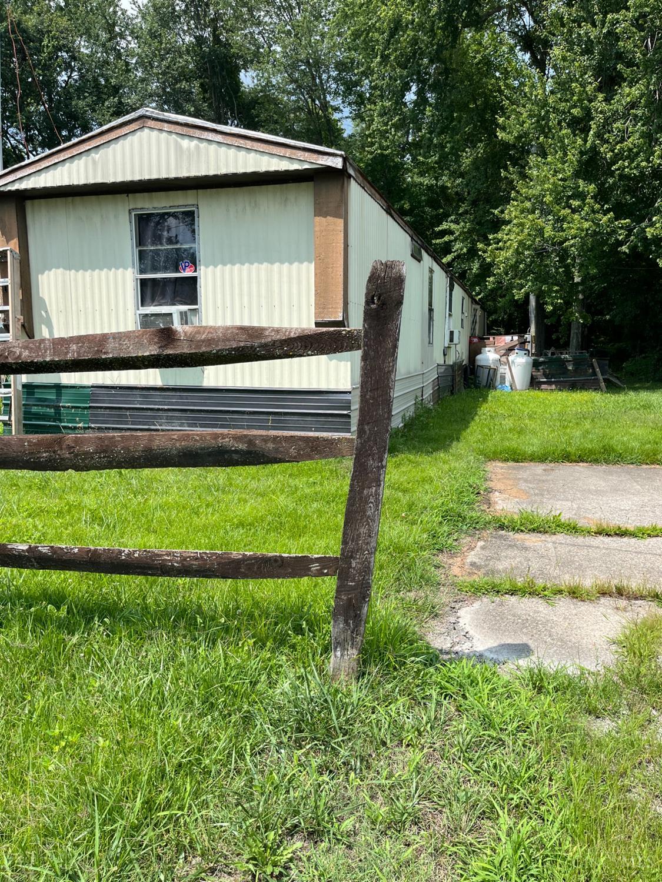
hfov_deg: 53.1
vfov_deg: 67.3
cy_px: 441
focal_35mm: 26
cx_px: 331
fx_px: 663
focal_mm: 5.1
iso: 50
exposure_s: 1/2222
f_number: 1.6
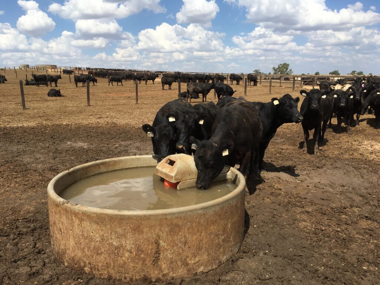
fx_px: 318
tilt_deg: -11.7
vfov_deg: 48.2
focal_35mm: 29
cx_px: 190
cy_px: 142
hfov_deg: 61.7
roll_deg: -0.2
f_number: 2.2
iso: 25
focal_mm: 4.15
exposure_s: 1/2404
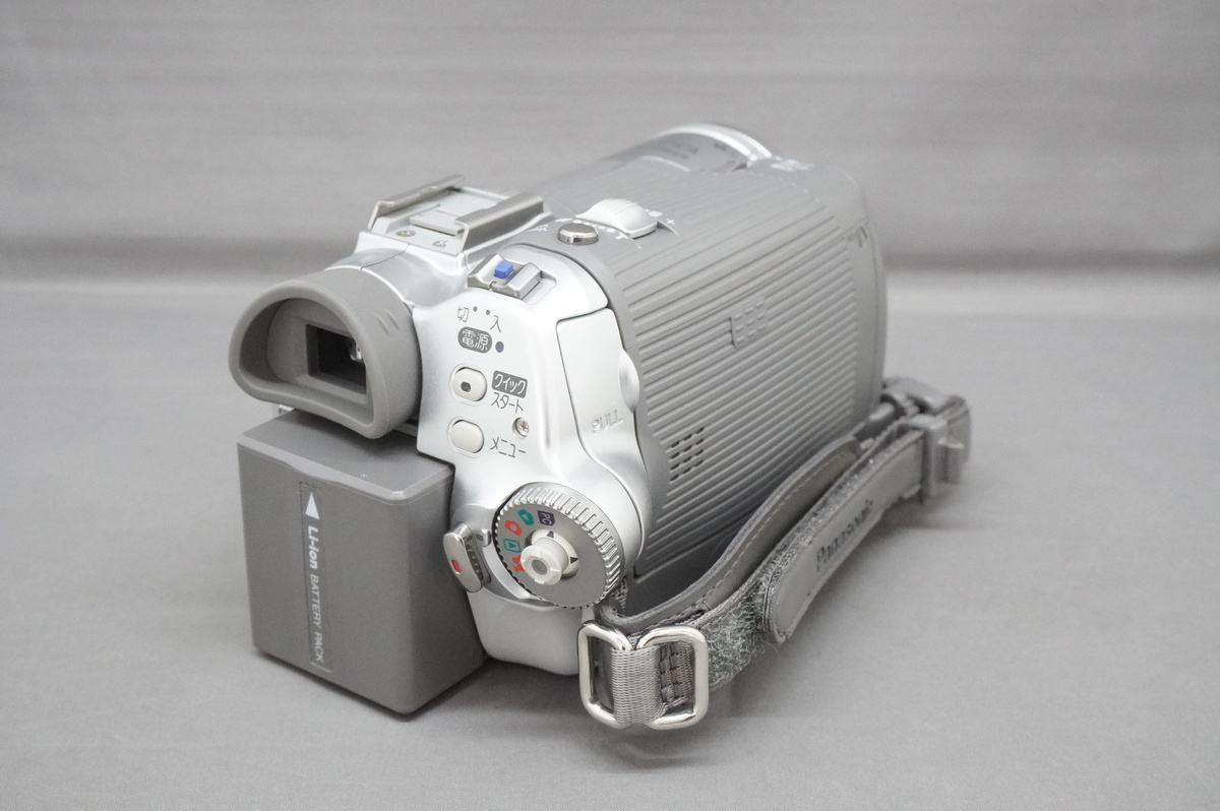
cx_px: 610
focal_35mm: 52
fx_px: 1778
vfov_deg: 25.7
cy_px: 406
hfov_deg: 37.9
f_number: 11
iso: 6400
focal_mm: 35
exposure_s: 1/60
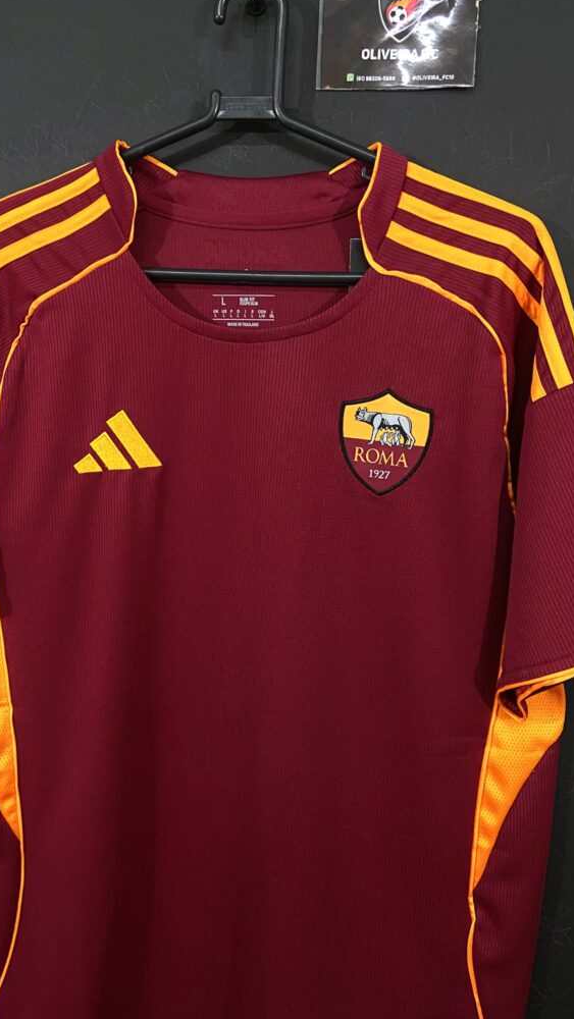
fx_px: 784
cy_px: 515
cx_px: 269
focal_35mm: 29
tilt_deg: -8.7
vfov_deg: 66.1
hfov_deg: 40.2
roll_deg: -1.1
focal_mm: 4.25
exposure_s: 1/60
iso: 320
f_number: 1.8
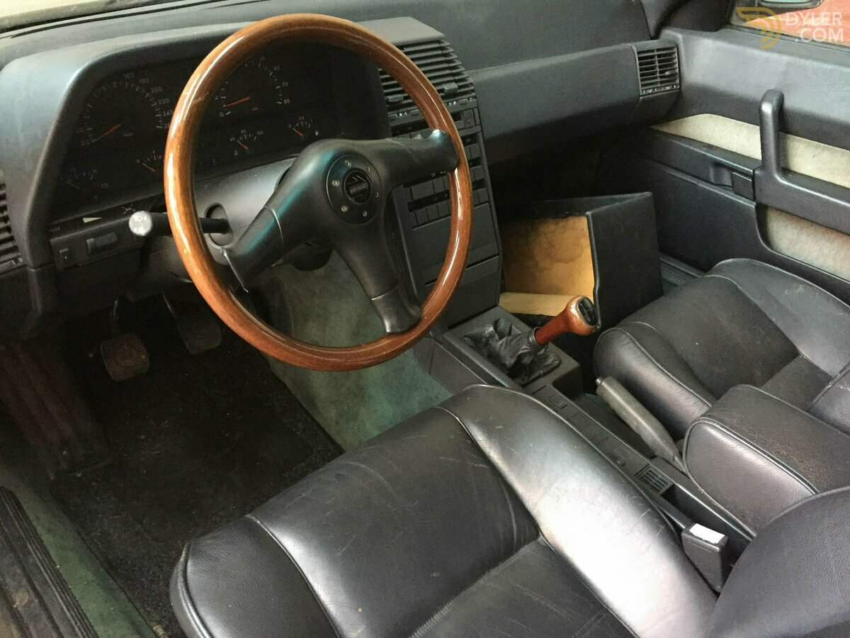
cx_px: 425
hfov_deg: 61.7
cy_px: 319
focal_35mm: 29
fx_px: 712
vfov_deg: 48.2
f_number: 2.2
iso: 320
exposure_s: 1/17
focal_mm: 4.15
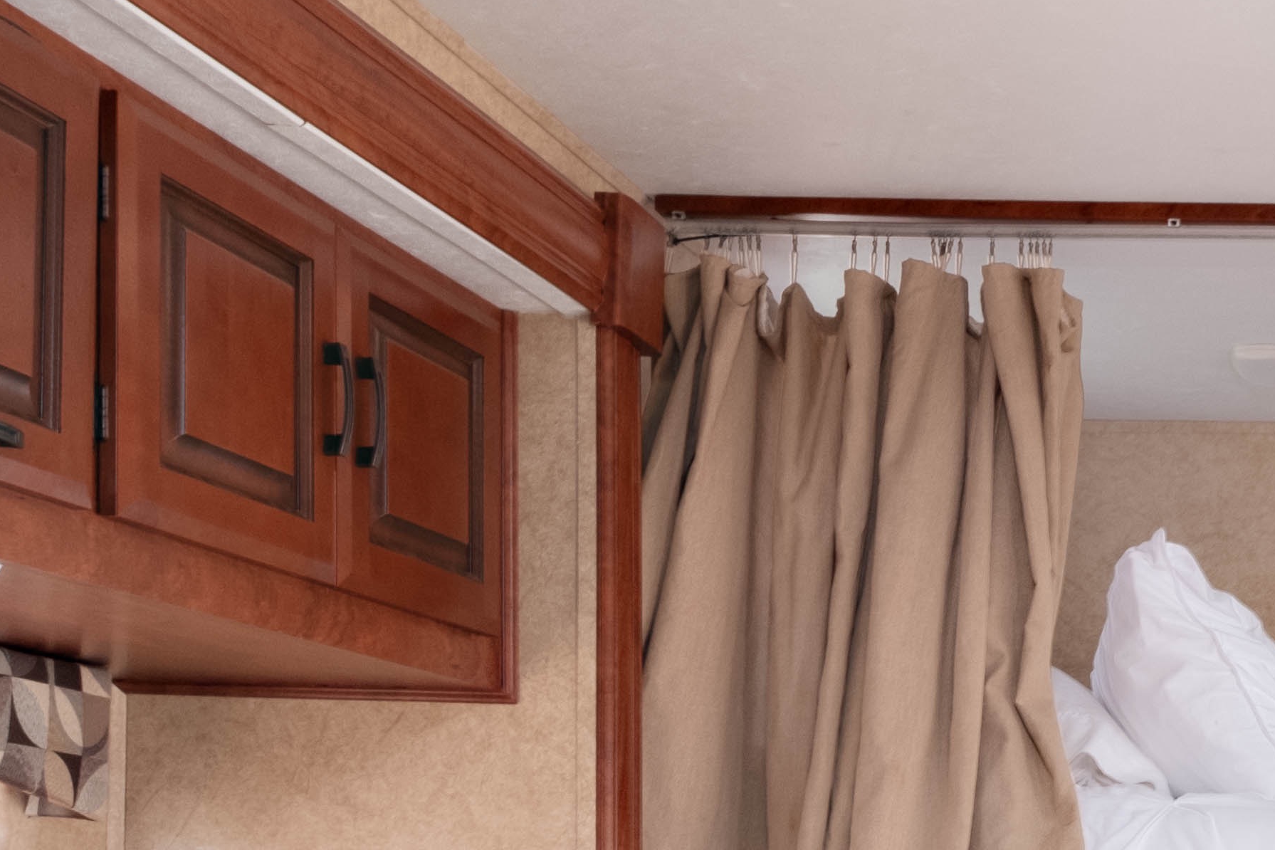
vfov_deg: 31.8
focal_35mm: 42
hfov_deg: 46.4
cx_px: 587
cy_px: 331
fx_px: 1487
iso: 400
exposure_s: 1/250
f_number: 7.1
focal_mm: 10
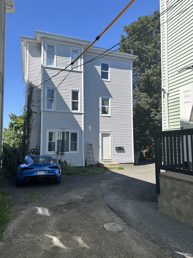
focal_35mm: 26
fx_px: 193
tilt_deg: +4.8
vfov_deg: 67.3
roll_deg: -0.9
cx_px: 96
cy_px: 129
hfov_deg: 53.1
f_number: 1.6
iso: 50
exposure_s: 1/2062
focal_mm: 5.96
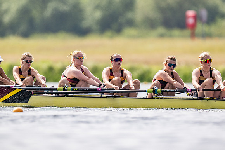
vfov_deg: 1.5
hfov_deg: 2.3
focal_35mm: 900
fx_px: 5622
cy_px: 75
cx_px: 112
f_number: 4
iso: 180
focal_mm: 600
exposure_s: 1/2500
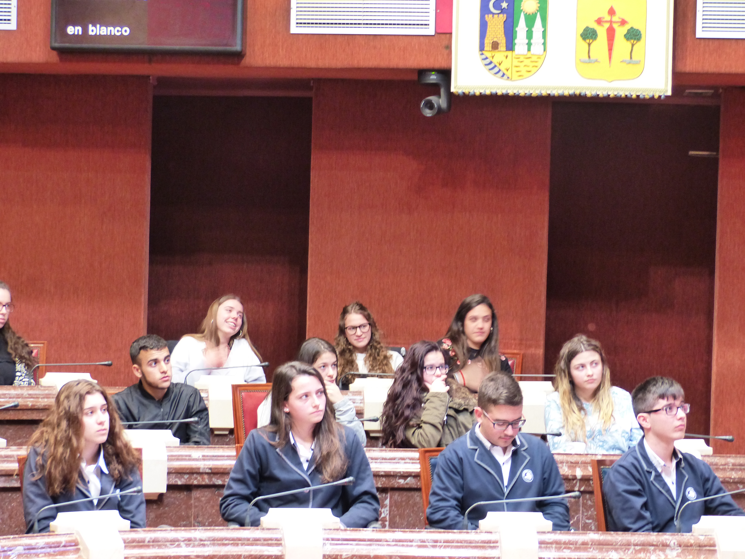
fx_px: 2131
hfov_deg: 19.8
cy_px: 280
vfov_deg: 14.9
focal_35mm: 99
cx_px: 372
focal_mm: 17.8
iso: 800
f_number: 2.8
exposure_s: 1/6
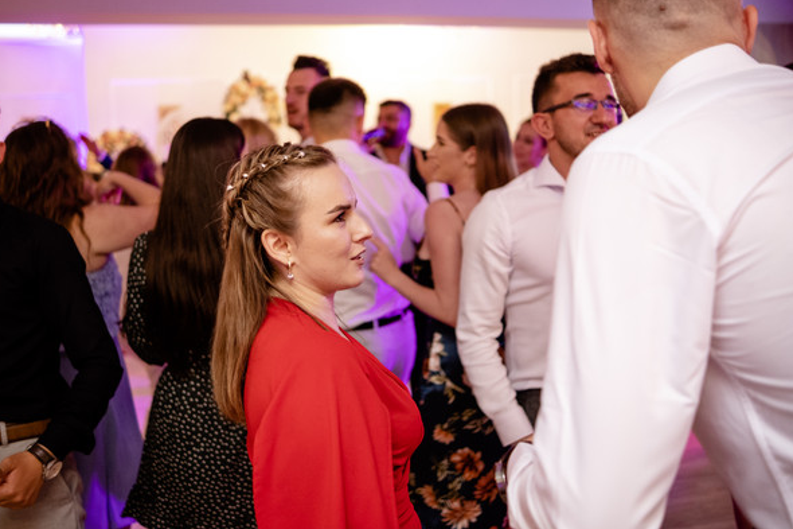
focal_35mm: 38
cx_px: 367
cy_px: 247
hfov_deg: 50.7
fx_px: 837
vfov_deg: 35.0
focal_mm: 23
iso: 1000
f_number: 1.4
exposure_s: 1/200
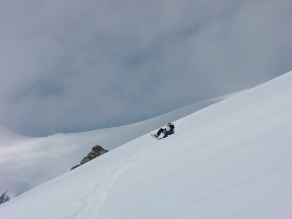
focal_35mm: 280
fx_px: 2362
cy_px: 110
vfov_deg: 5.3
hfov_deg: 7.1
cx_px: 146
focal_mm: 71.2
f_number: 7.4
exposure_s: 1/665
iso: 50
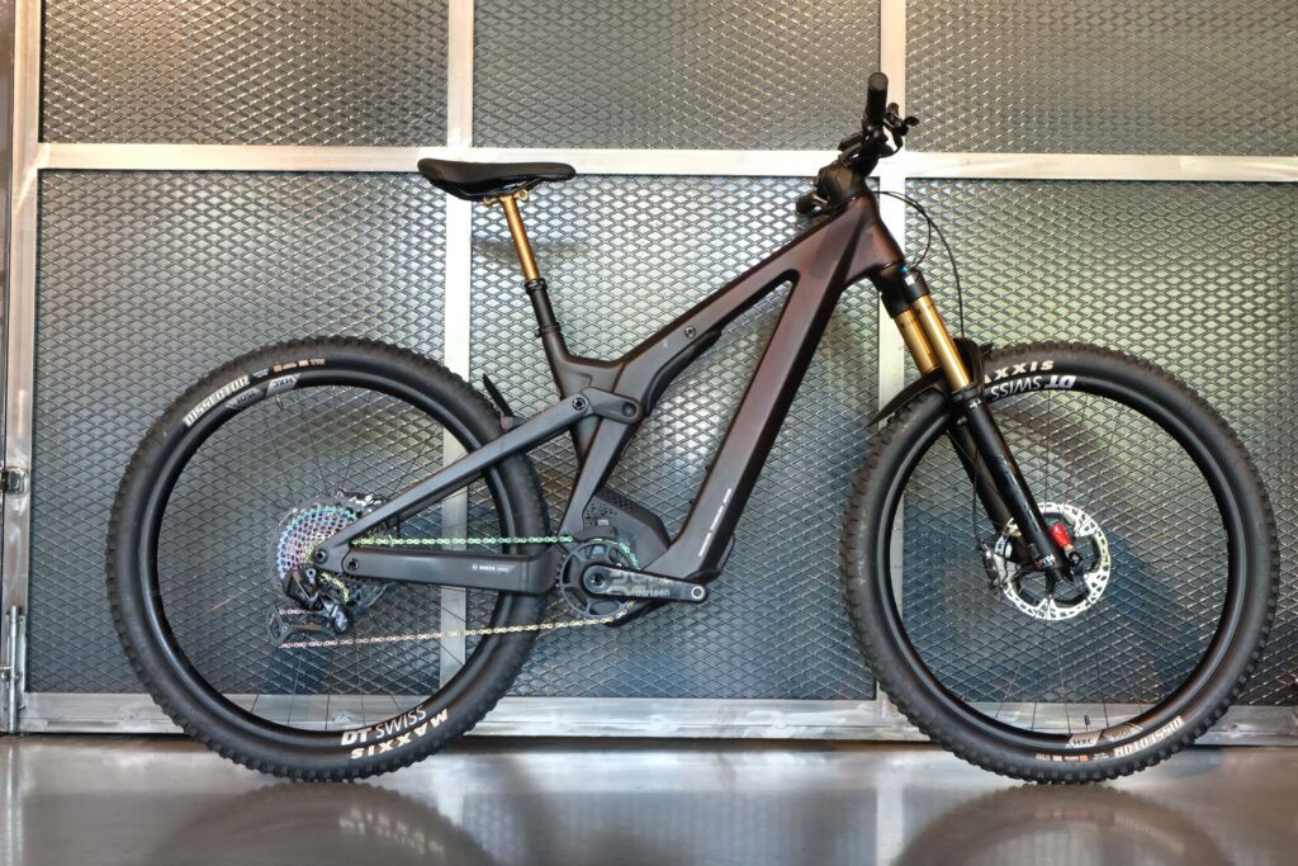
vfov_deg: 31.2
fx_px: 1551
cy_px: 433
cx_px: 649
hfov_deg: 45.4
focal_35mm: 43
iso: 3200
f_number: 5.6
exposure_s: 1/45
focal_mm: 28.9
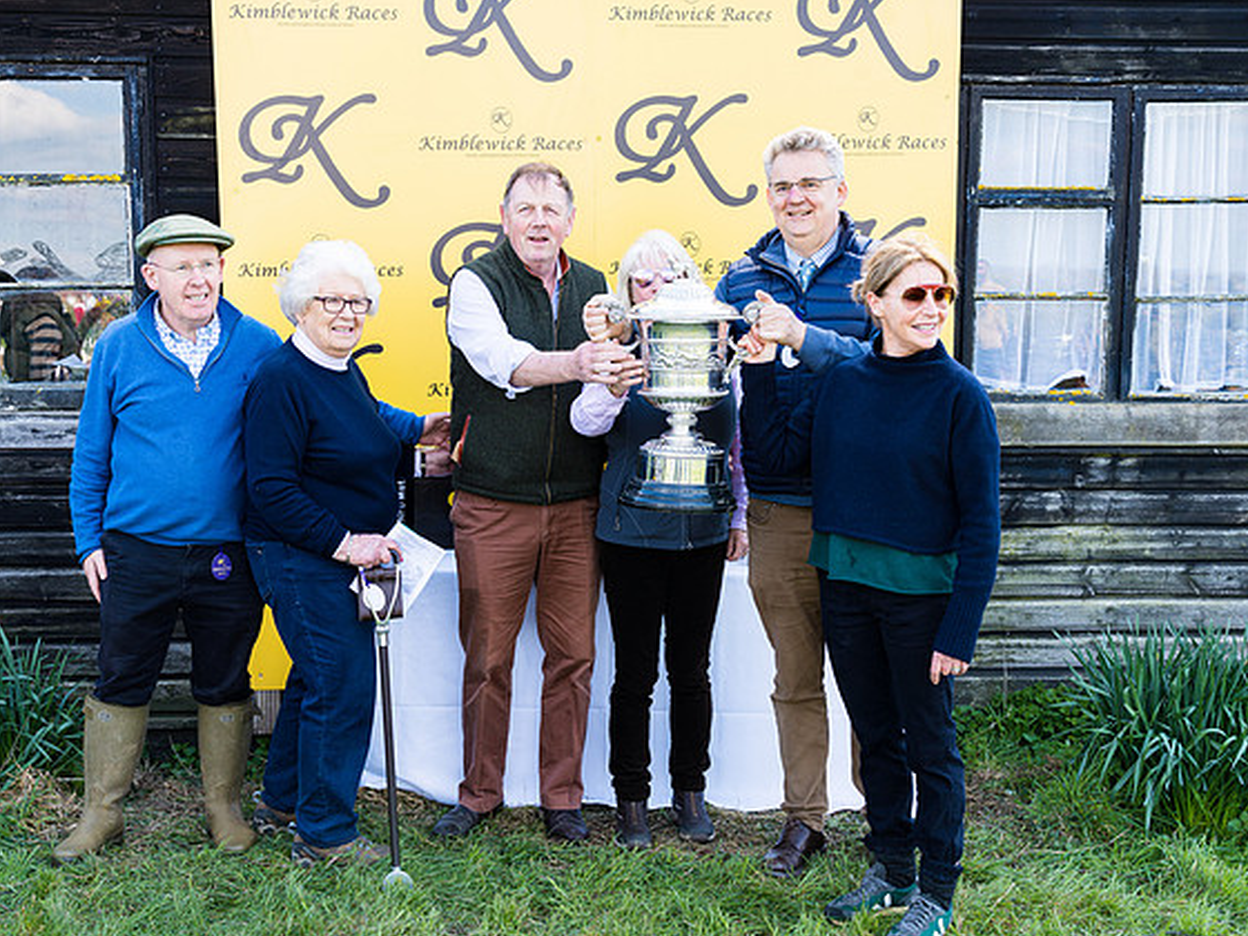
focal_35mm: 43
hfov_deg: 43.9
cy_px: 476
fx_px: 1550
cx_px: 623
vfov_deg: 33.6
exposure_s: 1/40
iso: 50
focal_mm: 37
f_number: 8
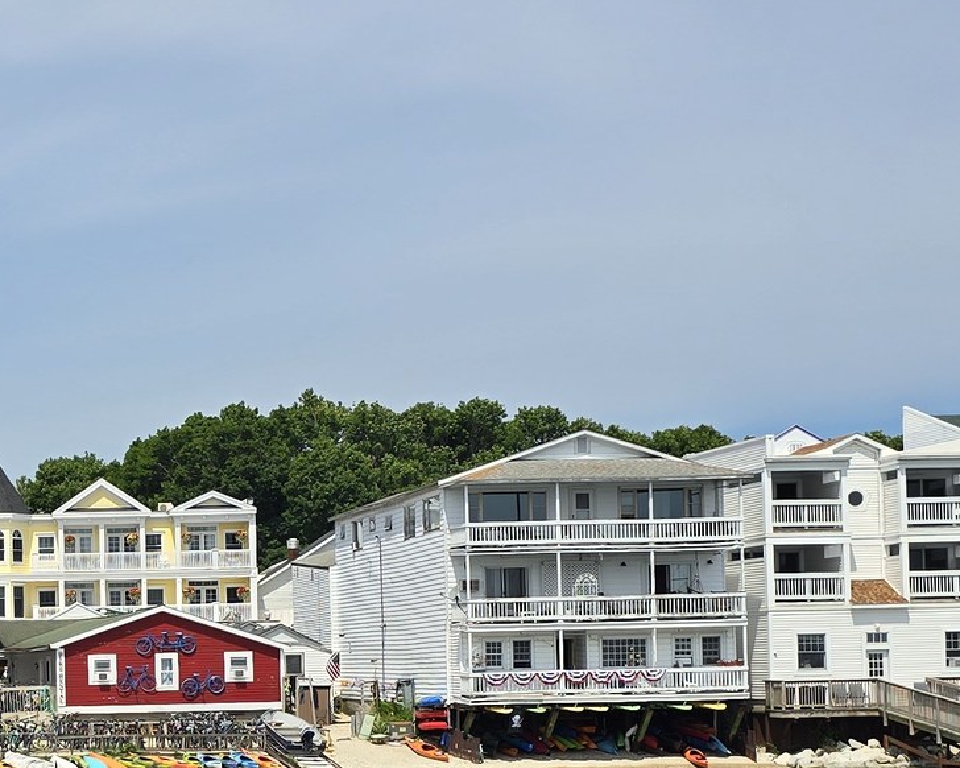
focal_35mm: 74
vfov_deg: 20.3
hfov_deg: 24.0
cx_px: -103
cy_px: 669
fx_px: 2102
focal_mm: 6.3
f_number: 1.7
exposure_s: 1/1395
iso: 12
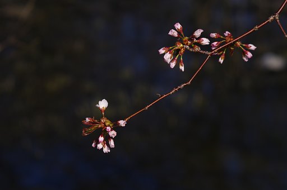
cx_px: 144
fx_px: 1194
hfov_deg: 13.7
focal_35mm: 150
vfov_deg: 9.1
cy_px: 95
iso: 100
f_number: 6.3
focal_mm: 100
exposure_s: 1/160
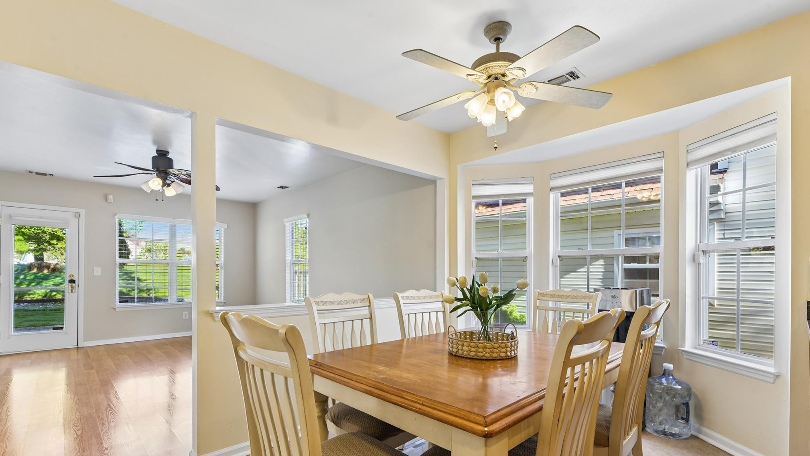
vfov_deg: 63.5
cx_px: 402
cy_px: 268
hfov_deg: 95.9
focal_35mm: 17
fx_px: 365
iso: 250
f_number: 9
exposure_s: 1/8
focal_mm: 16
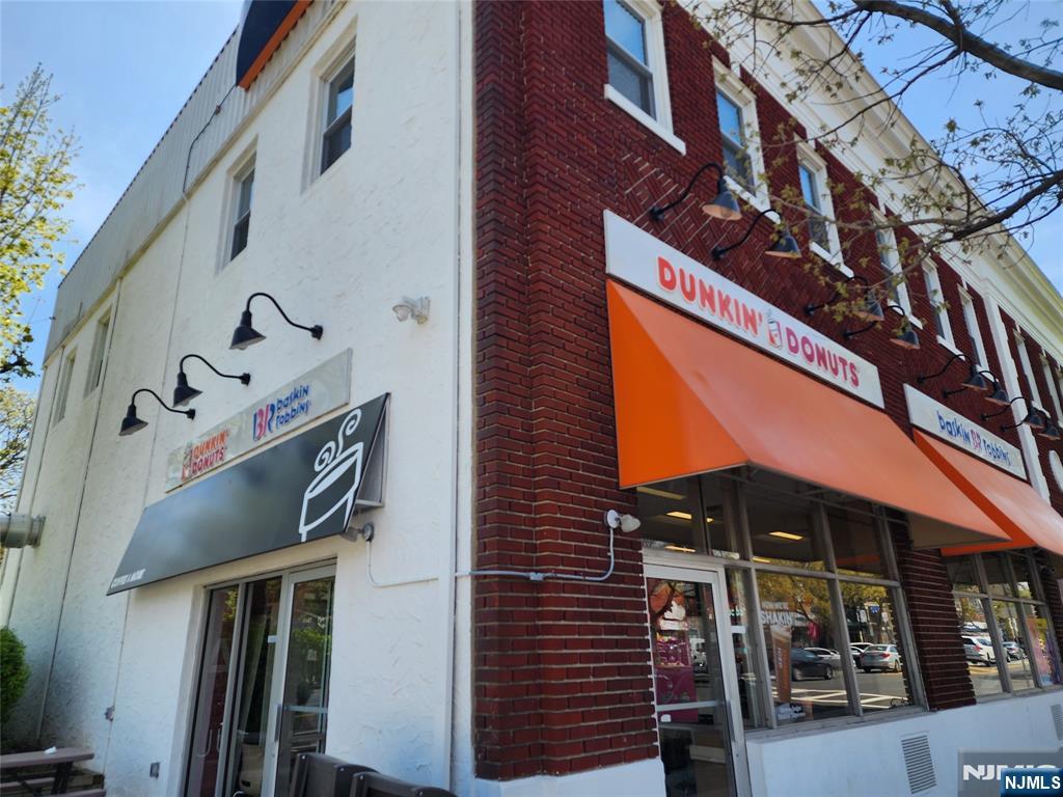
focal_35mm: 23
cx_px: 532
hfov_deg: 73.9
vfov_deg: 58.9
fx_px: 706
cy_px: 398
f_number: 1.8
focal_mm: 6.4
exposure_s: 1/633
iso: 12
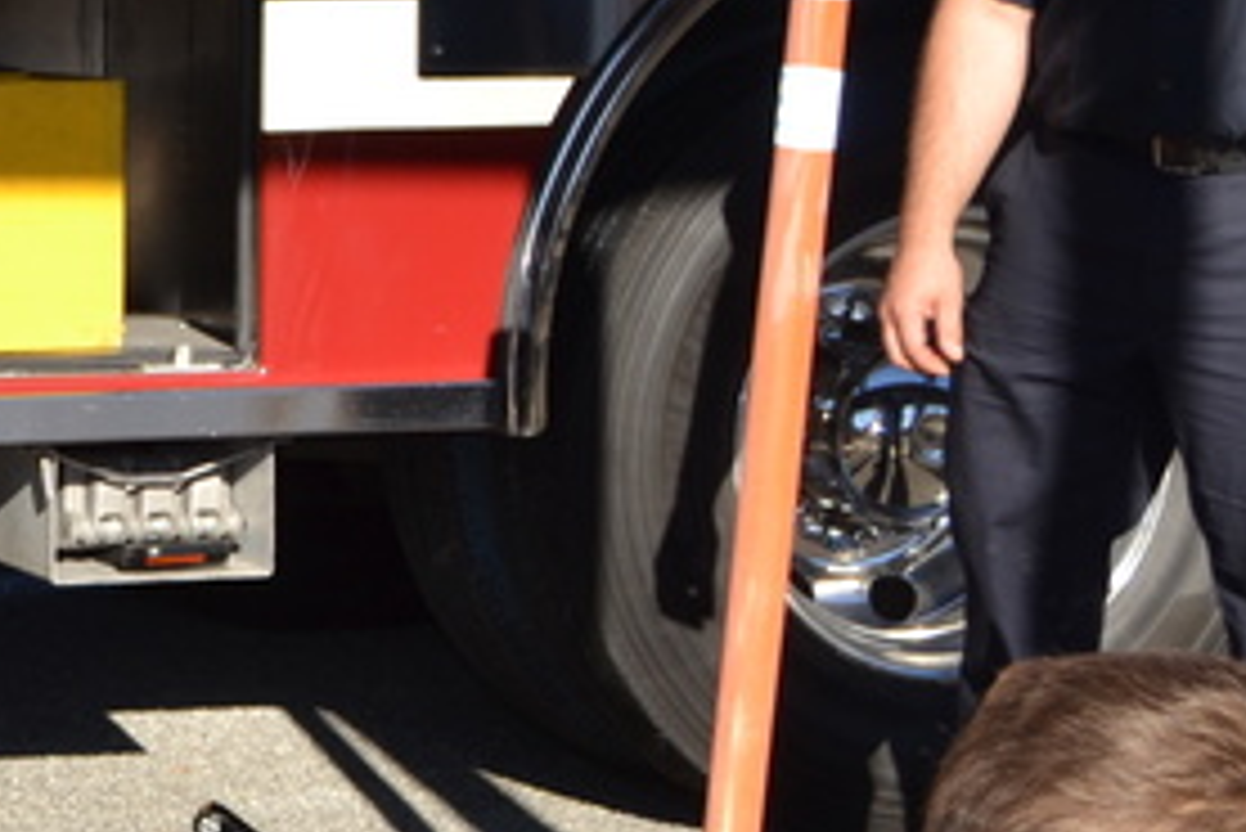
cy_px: 259
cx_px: -1008
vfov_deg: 8.0
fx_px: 5951
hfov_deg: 11.1
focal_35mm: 172
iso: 100
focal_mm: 31
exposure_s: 1/200
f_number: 8
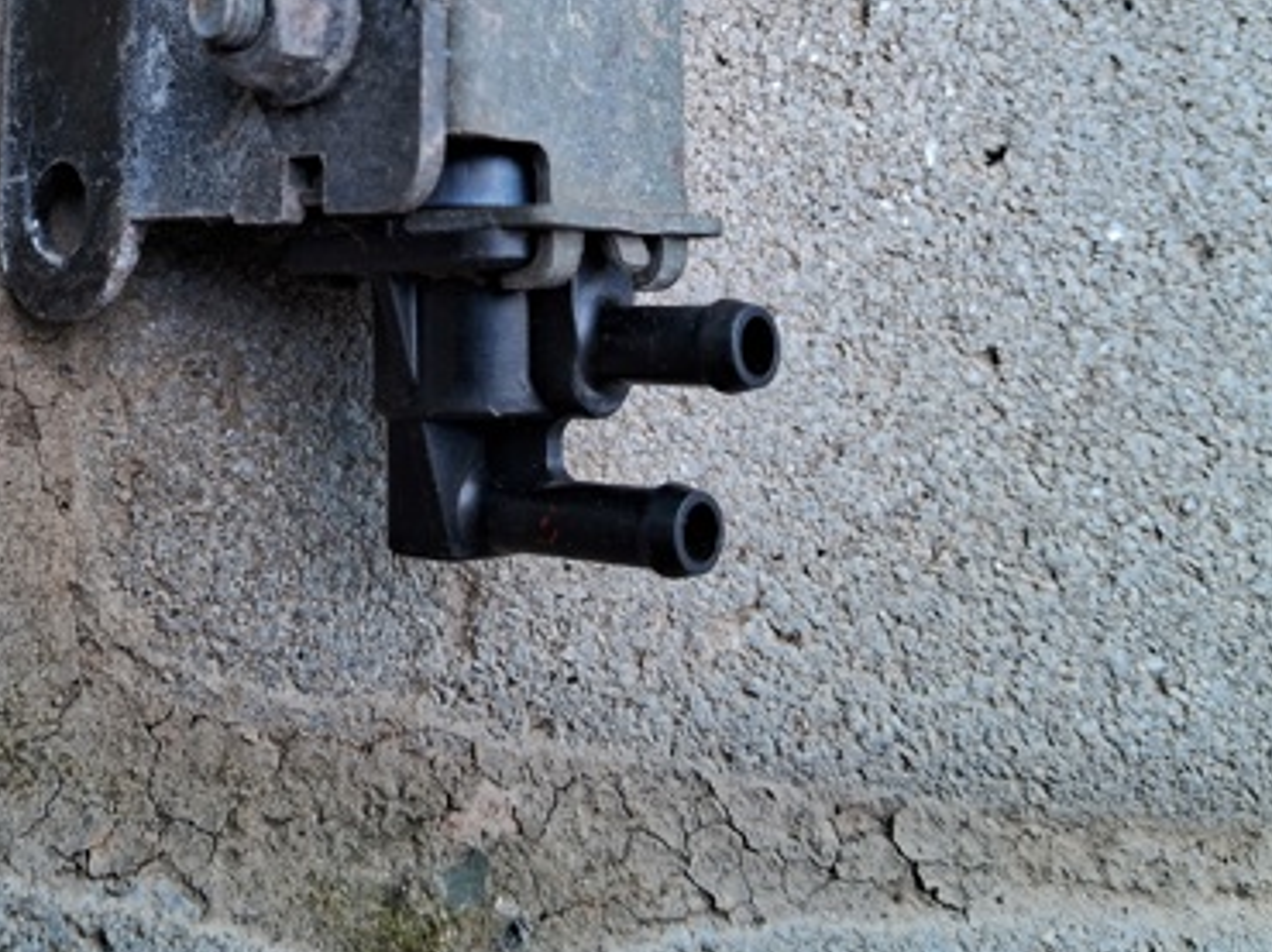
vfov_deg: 31.1
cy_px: 156
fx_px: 1652
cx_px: 364
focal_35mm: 45
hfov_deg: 41.2
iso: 25
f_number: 1.8
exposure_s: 1/50
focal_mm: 3.98
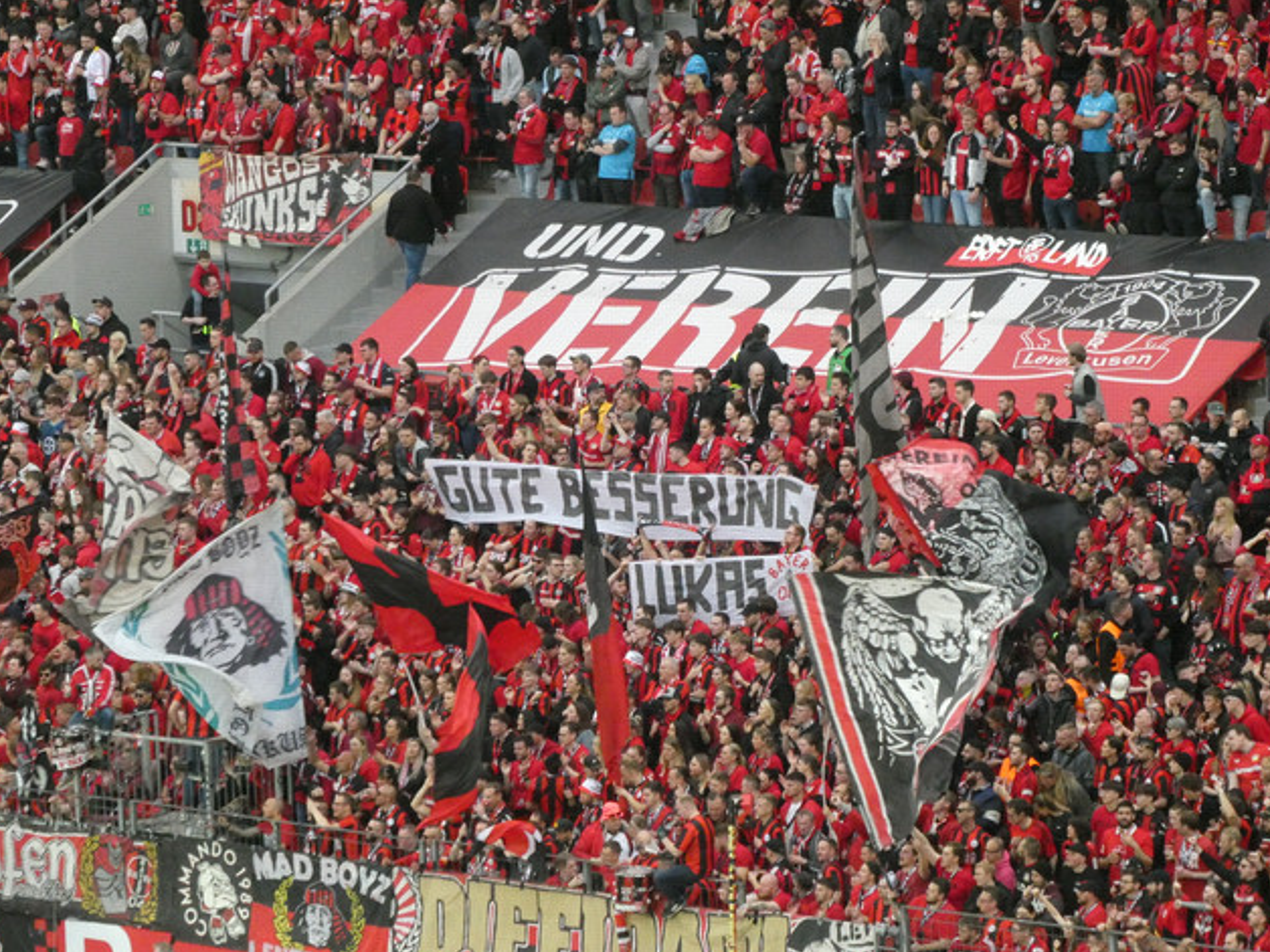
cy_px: 481
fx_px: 7998
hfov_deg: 9.1
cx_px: 635
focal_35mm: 218
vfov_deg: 6.8
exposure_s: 1/125
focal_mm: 38.4
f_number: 5.6
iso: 1000
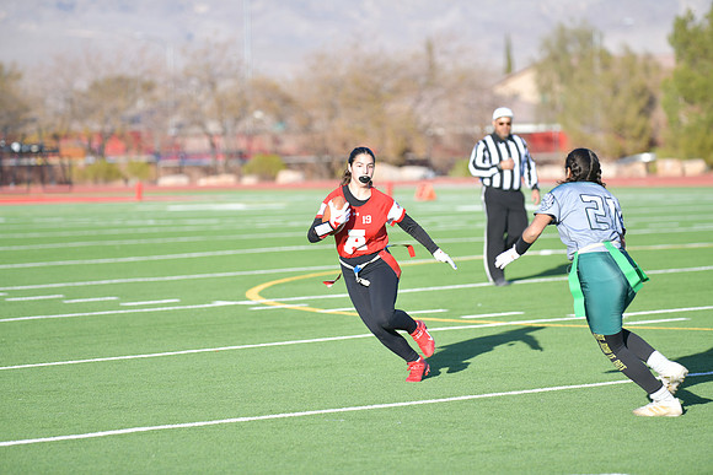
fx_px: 3368
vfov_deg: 8.1
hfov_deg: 12.1
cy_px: 238
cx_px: 356
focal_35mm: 170
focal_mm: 170
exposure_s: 1/800
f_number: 2.8
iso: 64
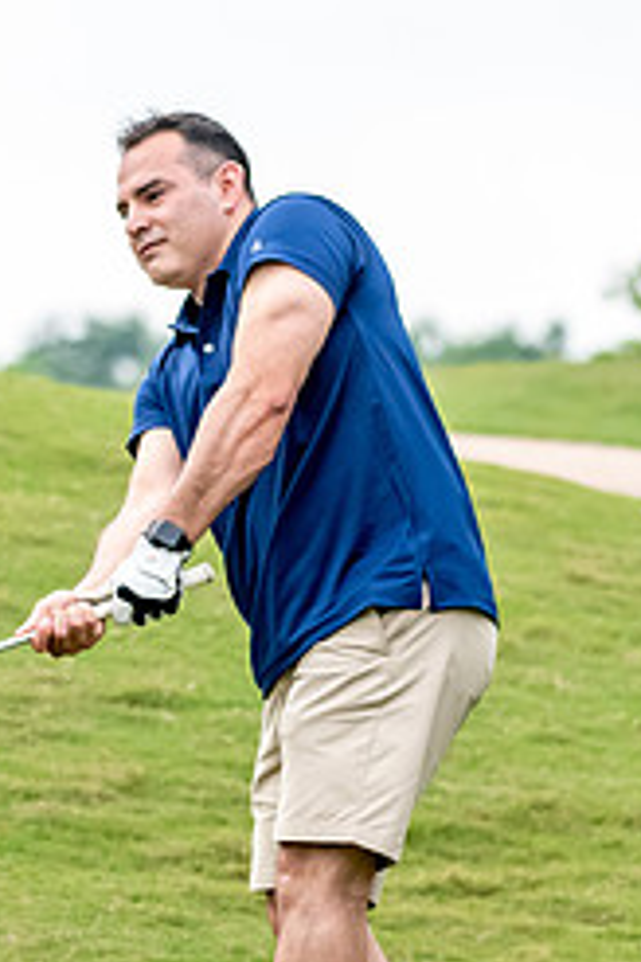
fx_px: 14635
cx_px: 125
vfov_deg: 3.8
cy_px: 751
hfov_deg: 2.5
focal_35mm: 548
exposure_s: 1/2000
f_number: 5.6
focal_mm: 200
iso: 2500
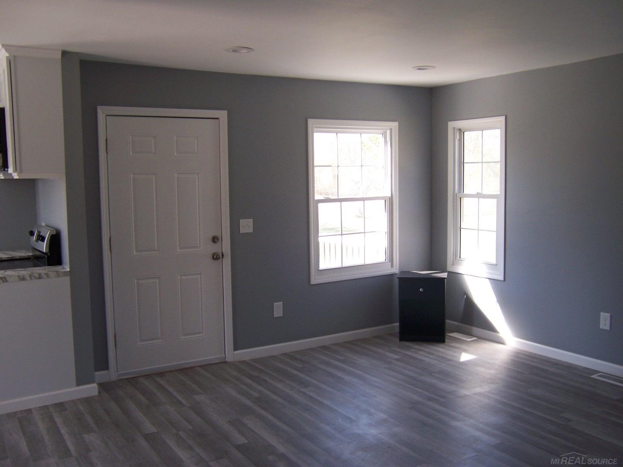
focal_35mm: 33
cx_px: 312
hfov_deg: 55.4
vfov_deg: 42.9
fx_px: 594
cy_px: 234
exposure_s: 1/60
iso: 80
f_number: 3.4
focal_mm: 5.5
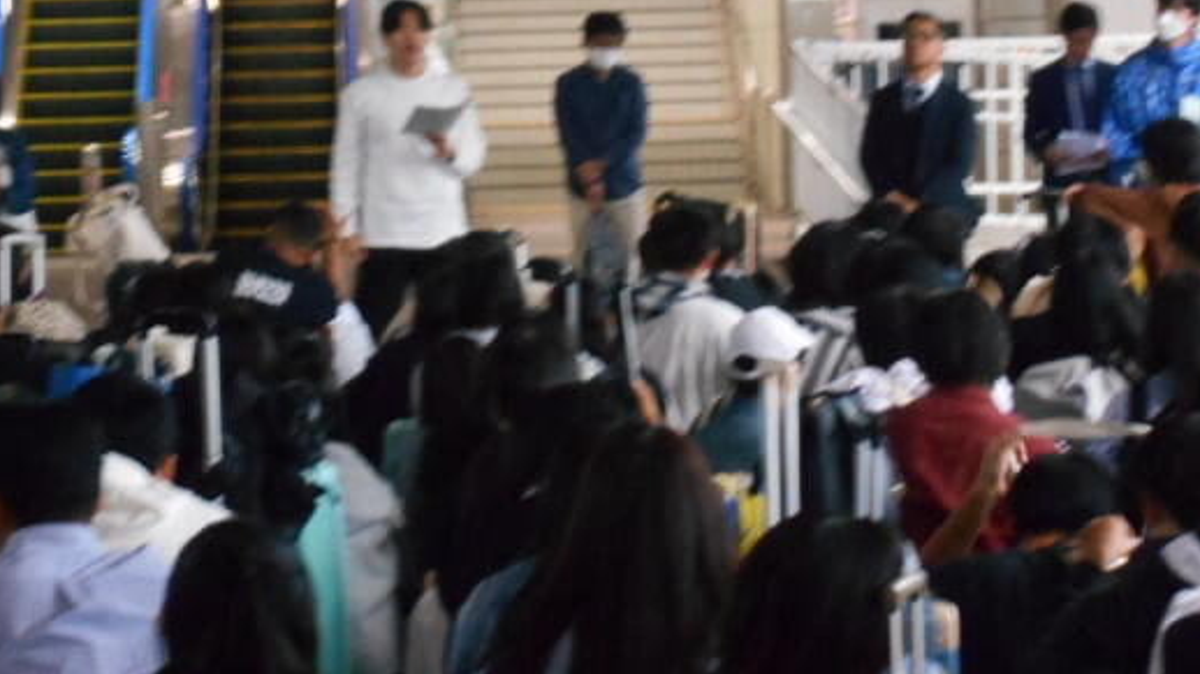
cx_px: 646
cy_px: 195
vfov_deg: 6.9
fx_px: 5567
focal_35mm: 175
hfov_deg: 12.3
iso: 800
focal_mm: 23
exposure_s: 1/25
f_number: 6.5
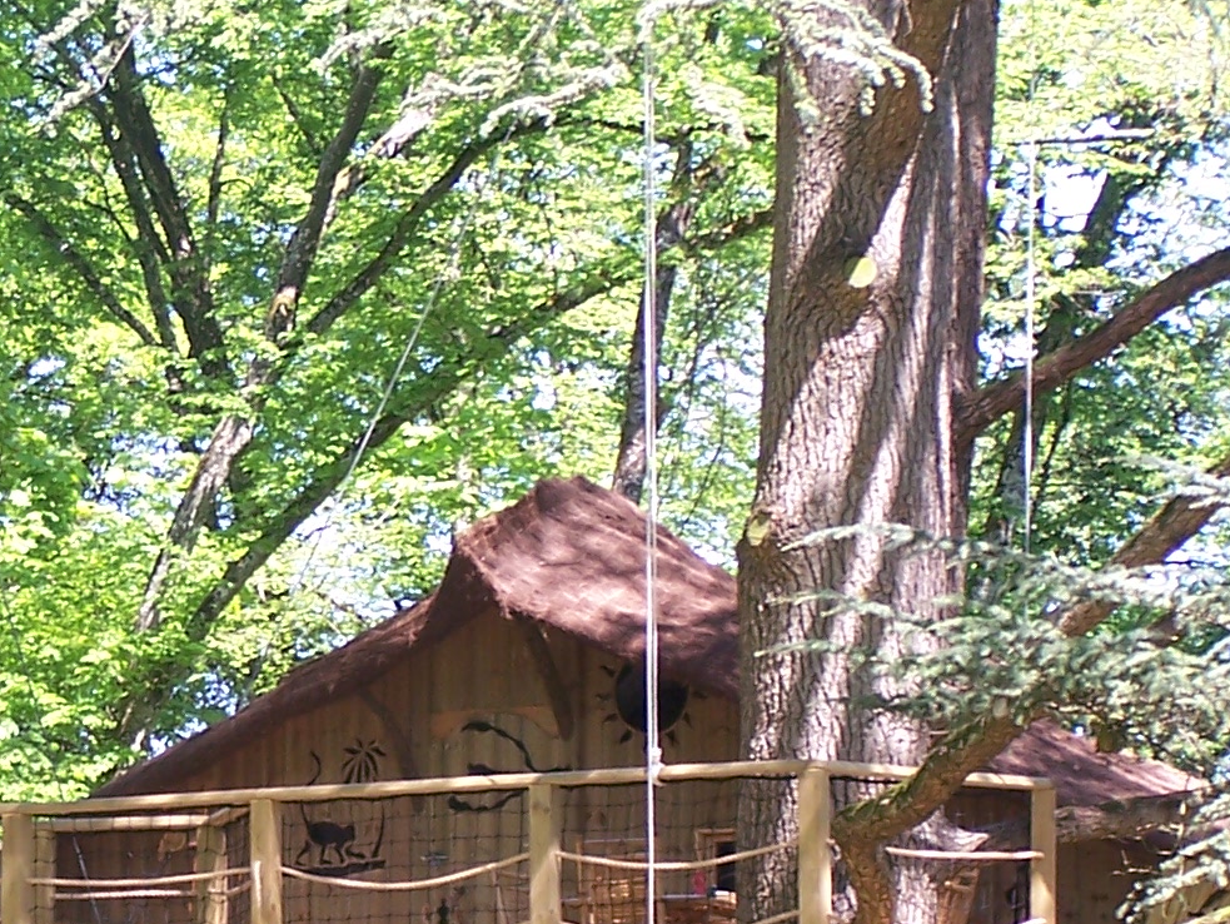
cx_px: -30
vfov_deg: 6.0
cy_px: 781
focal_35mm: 246
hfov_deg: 8.0
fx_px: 8744
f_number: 3.2
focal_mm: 17.5
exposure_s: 1/125
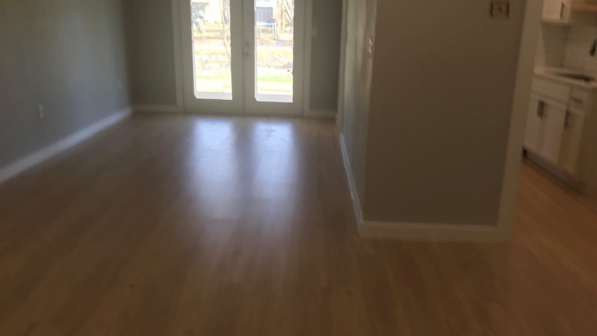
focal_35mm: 31
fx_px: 491
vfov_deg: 37.8
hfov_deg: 62.6
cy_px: 159
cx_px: 295
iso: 40
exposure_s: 1/95
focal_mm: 3.99
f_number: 1.8
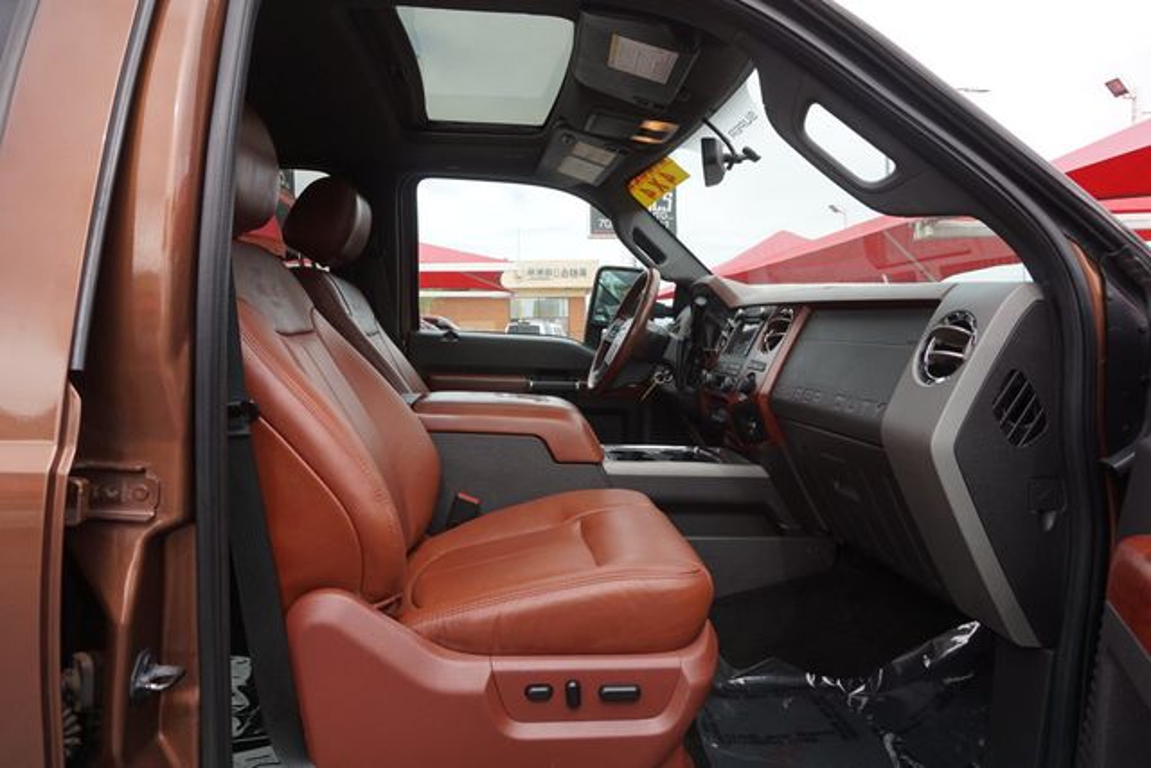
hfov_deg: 73.7
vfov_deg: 53.2
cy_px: 384
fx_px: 767
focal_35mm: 24
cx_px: 576
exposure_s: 1/100
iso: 100
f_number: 7.1
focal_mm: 16
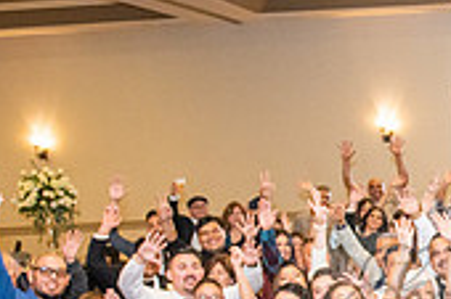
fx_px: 1026
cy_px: 292
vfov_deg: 16.3
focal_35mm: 82
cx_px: 549
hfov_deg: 22.7
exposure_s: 1/250
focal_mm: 24
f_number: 2.8
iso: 1600
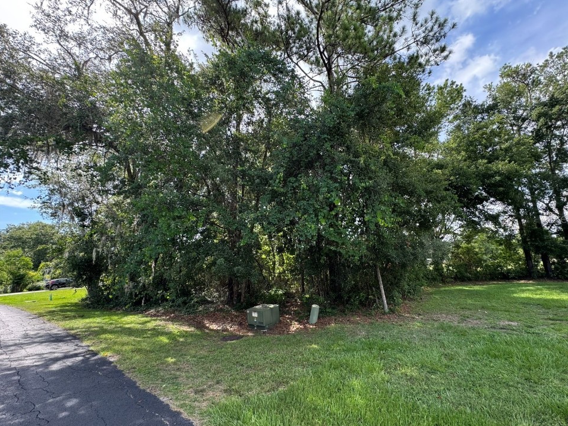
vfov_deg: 81.7
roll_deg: +0.0
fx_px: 246
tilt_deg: +10.9
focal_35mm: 15
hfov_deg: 98.0
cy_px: 218
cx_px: 302
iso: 40
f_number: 2.2
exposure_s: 1/228
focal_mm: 2.22
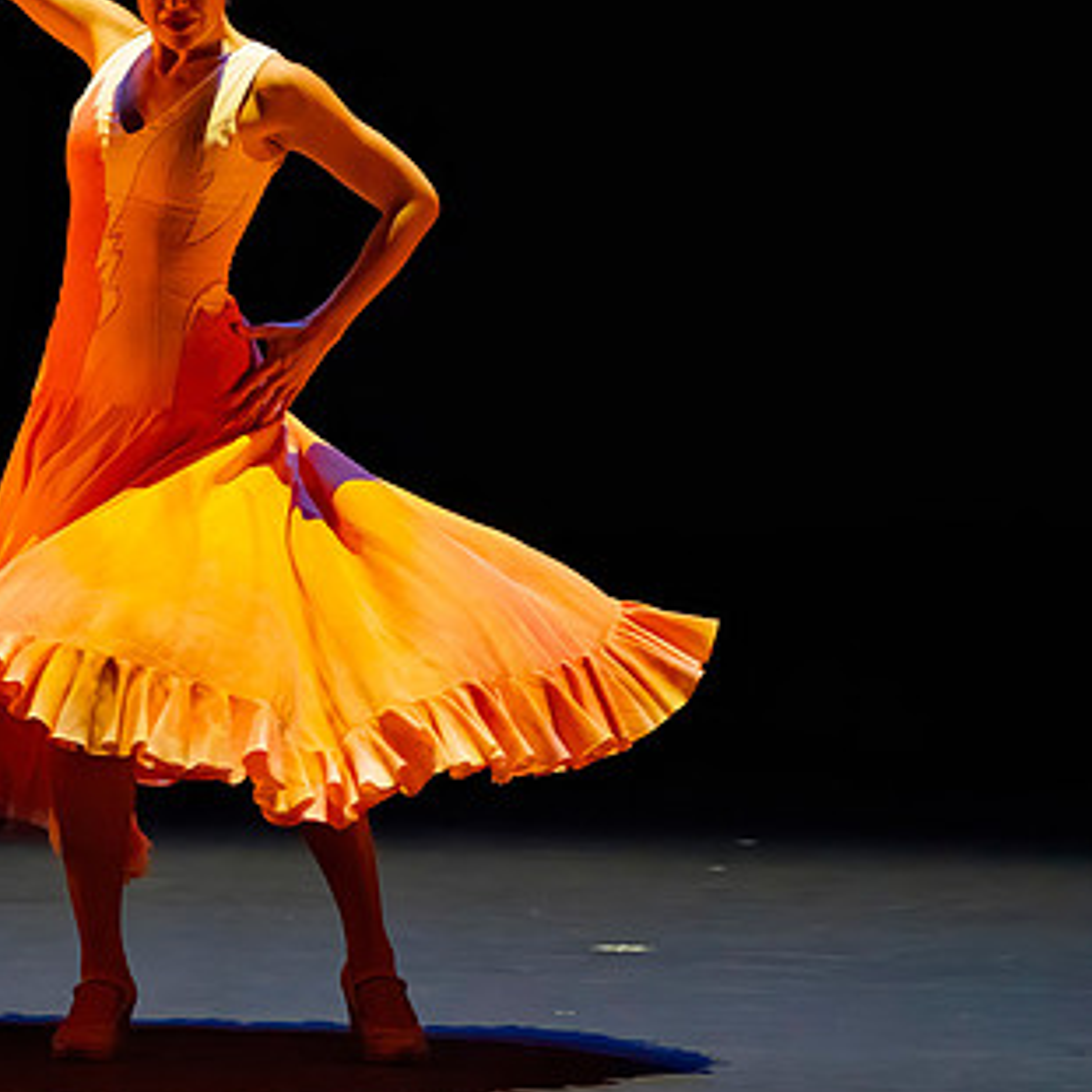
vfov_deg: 2.5
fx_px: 24948
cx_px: -85
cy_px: 365
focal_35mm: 699
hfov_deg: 2.5
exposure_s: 1/400
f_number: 7.1
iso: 16000
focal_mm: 370
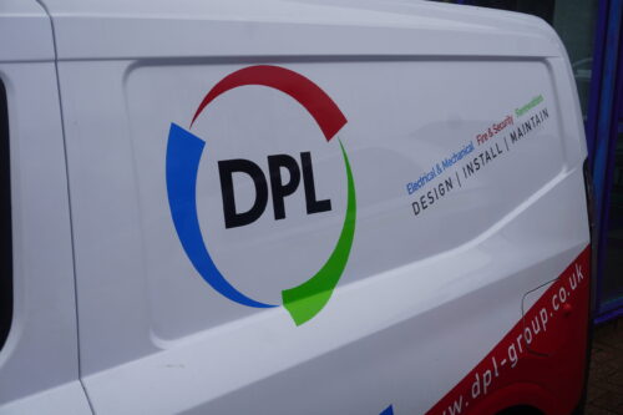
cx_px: 312
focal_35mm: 48
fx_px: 830
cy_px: 208
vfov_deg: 28.1
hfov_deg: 41.1
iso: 100
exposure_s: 1/80
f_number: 6.3
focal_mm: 32
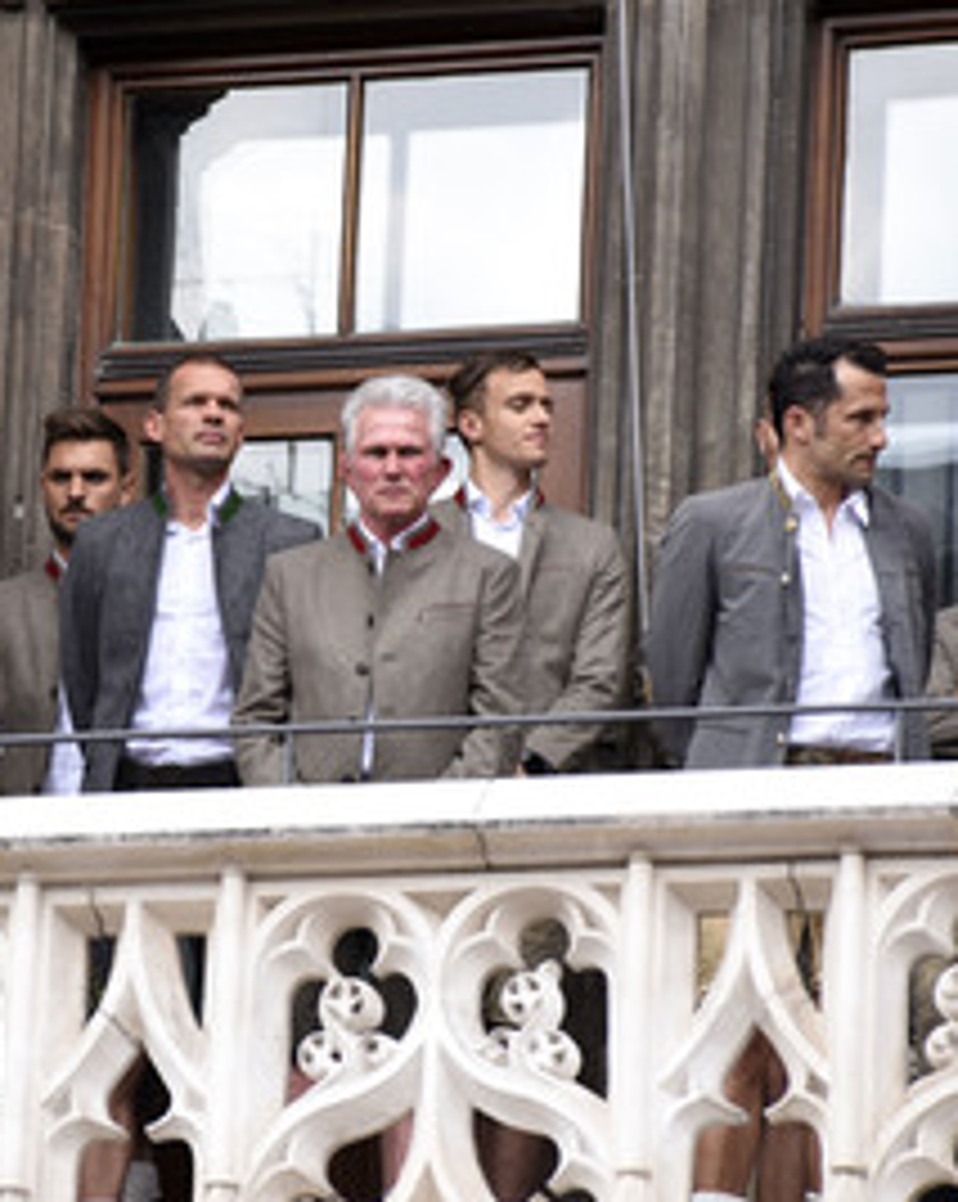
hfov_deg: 5.6
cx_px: 335
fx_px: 9799
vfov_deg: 7.0
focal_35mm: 276
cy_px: 630
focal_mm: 116
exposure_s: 1/160
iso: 160
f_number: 6.3
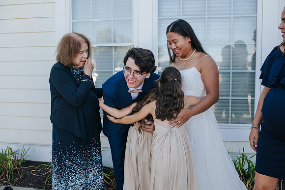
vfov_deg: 37.8
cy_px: 95
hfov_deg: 54.5
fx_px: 277
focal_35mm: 35
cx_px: 142
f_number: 3.5
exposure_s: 1/400
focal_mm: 35
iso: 220
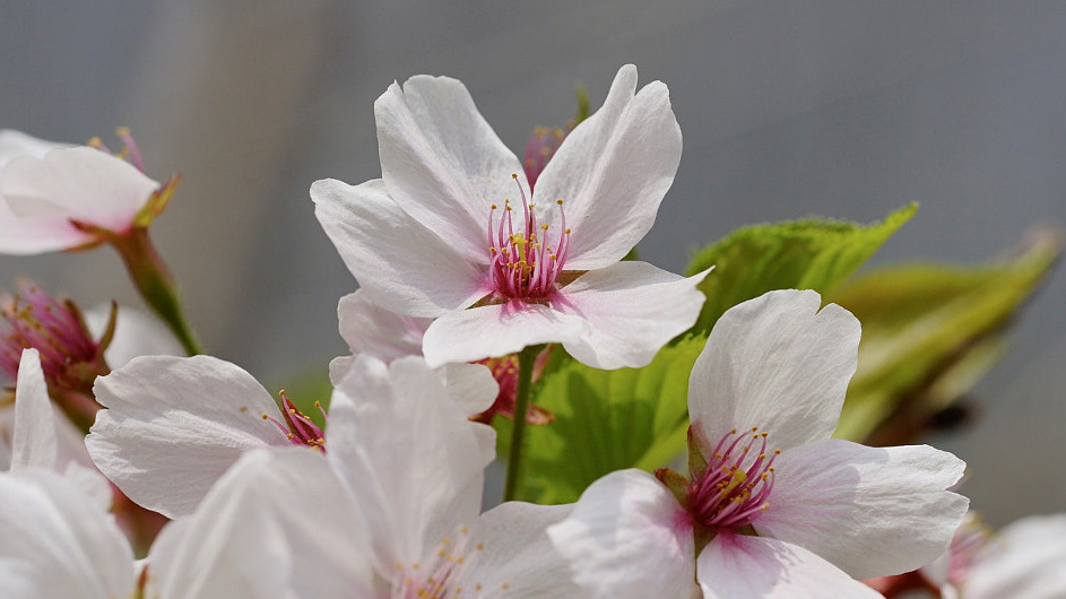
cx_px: 547
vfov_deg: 7.6
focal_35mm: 160
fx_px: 4522
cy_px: 445
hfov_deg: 13.4
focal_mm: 90
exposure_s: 1/800
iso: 160
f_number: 6.3
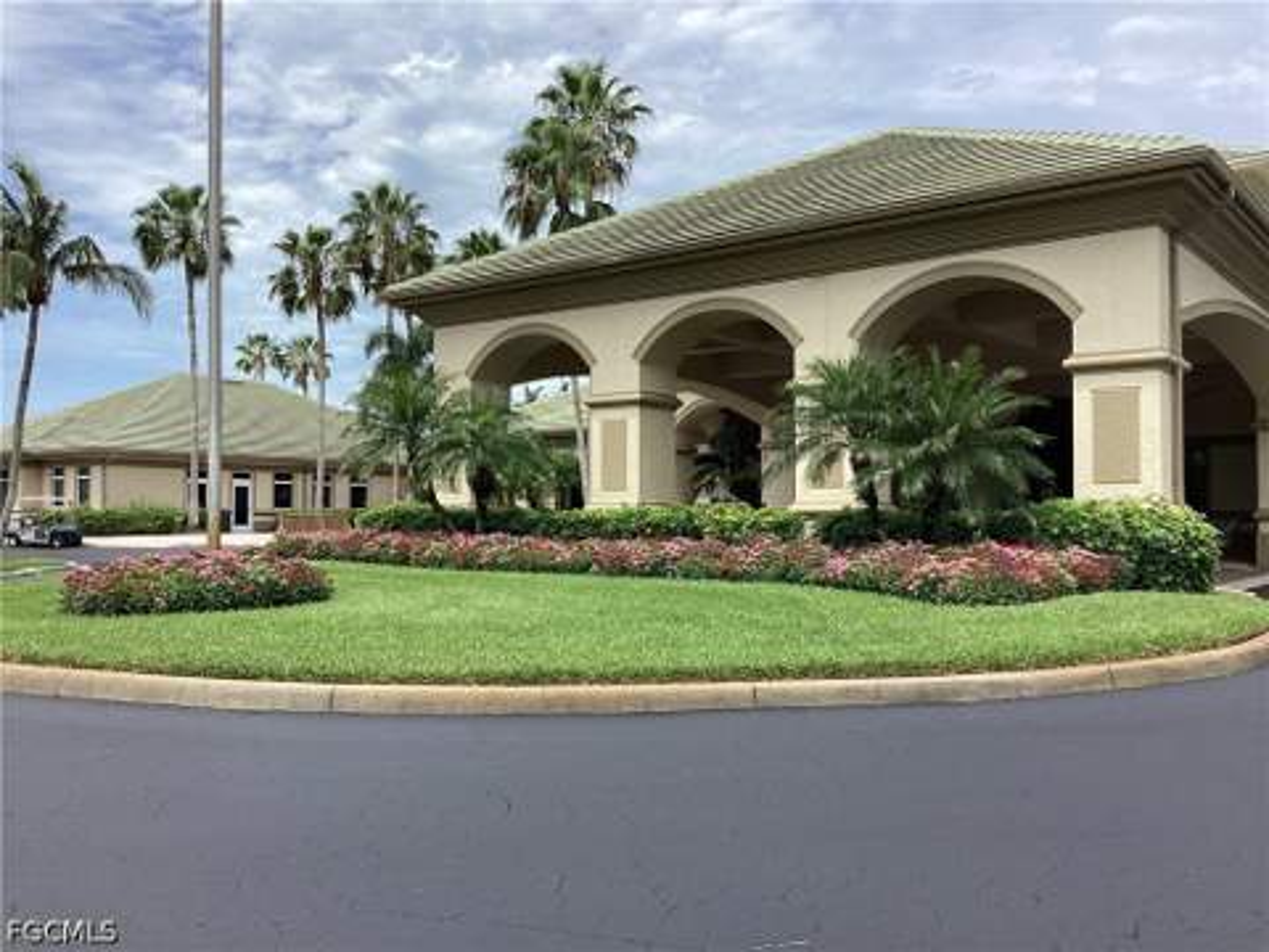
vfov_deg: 45.4
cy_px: 476
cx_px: 634
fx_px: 1136
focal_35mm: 31
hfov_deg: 58.4
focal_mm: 3.3
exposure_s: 1/1381
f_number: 2.4
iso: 25
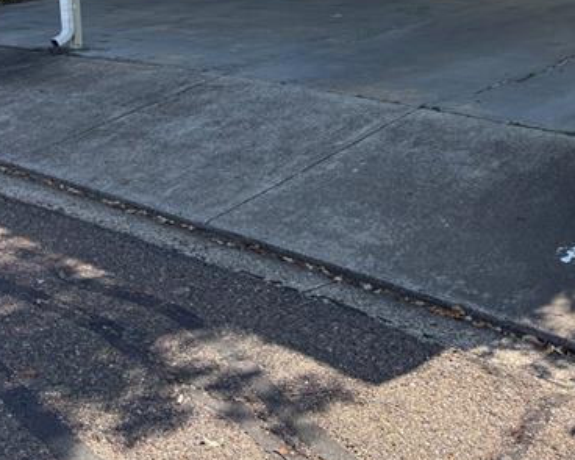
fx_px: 901
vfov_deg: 26.7
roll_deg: +0.7
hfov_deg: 35.1
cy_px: -22
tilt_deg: -5.4
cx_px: 380
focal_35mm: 53
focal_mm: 5.96
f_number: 1.6
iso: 50
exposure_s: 1/769
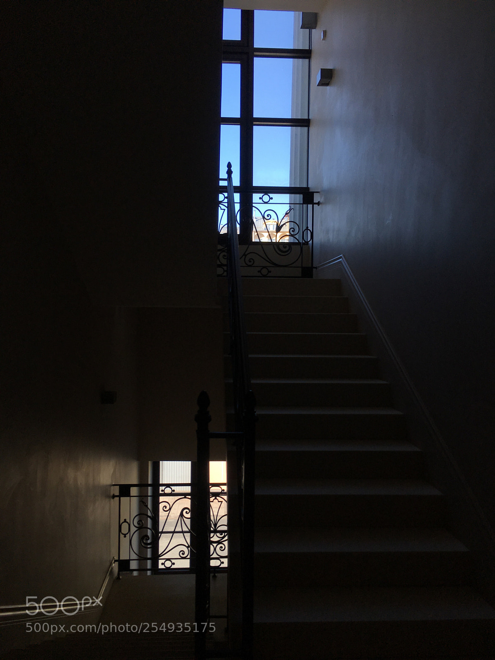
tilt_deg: -2.7
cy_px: 330
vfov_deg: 61.7
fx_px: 553
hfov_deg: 48.2
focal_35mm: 29
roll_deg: -0.3
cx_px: 248
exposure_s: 1/377
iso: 25
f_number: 2.2
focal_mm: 4.15
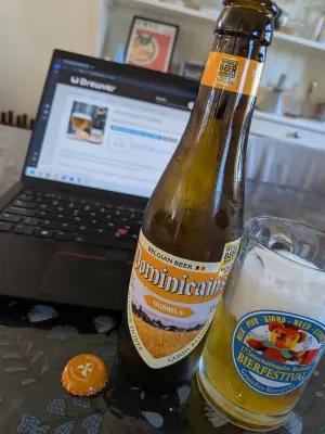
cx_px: 162
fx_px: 300
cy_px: 217
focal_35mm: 24
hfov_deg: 56.8
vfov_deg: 71.6
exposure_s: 1/160
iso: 28
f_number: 1.7
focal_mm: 4.53
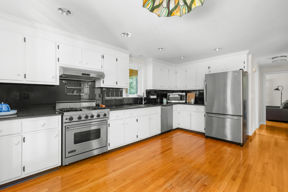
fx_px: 124
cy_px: 96
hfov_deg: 98.5
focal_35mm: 16
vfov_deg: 75.5
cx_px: 144
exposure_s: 1
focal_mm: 15.5
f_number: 8
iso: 640
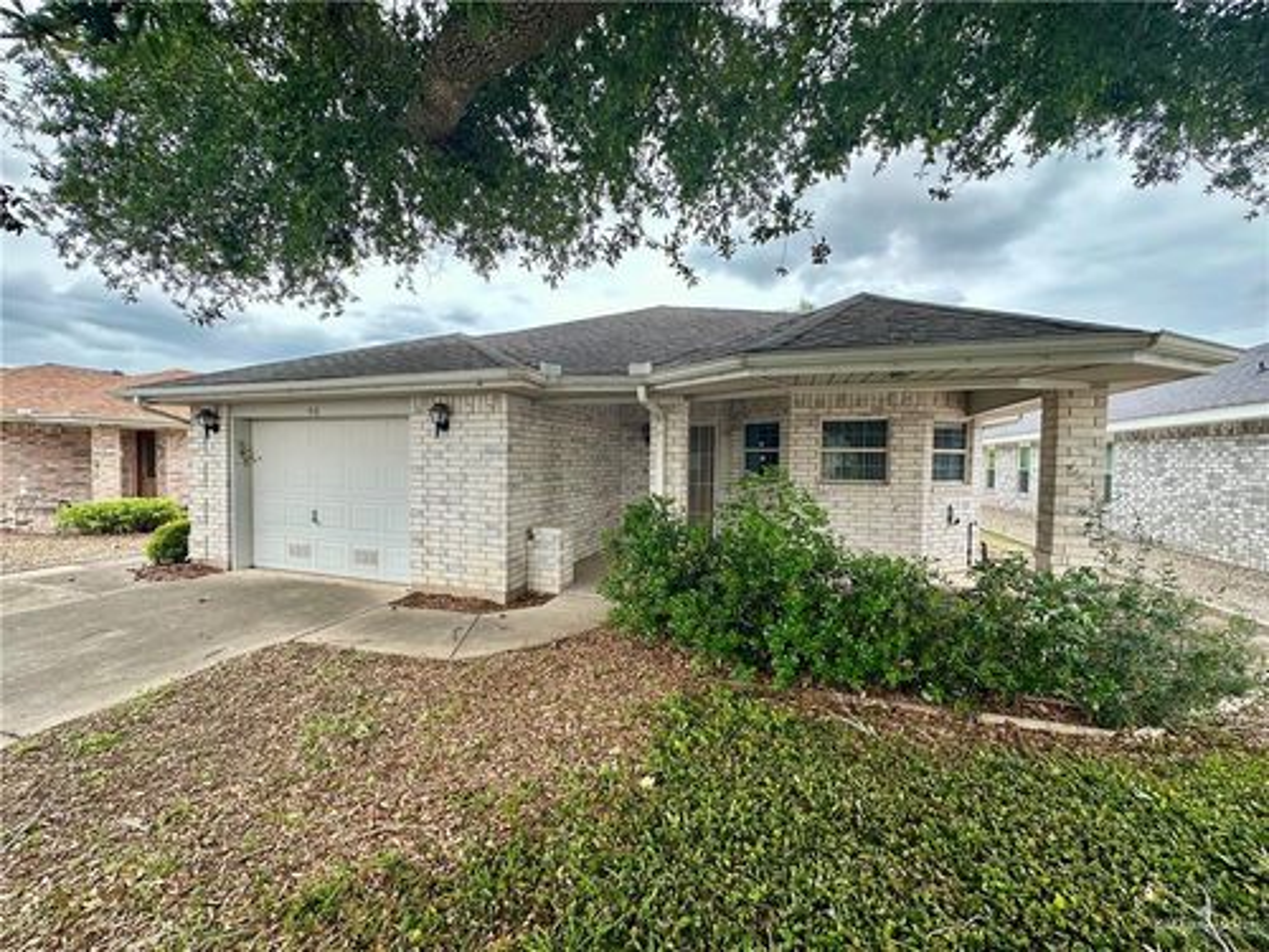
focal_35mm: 14
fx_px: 513
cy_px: 476
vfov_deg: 85.7
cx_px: 634
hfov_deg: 102.1
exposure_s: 1/319
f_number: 2.2
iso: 40
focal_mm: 2.22
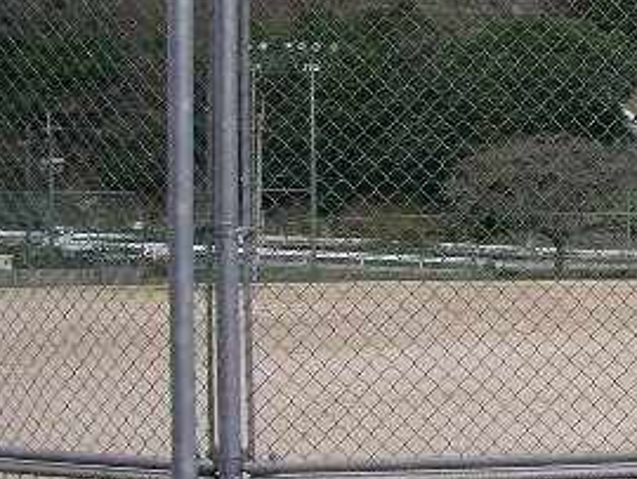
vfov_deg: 16.3
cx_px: 741
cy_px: 113
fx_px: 1658
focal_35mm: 90
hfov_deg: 20.5
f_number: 4.1
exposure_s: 1/222
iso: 50
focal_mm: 5.8
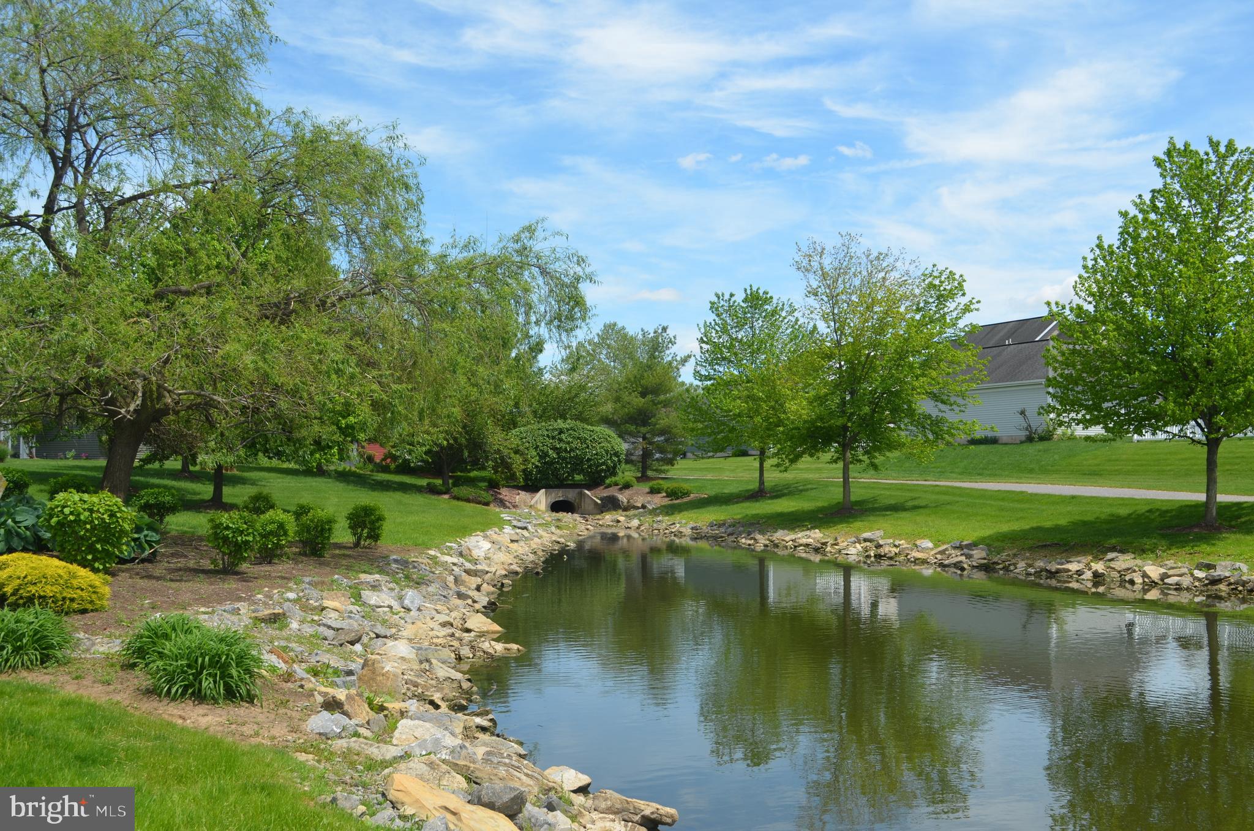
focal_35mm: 36
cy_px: 416
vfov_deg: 36.7
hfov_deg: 53.2
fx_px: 1251
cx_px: 627
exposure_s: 1/250
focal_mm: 24
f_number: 8
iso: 125
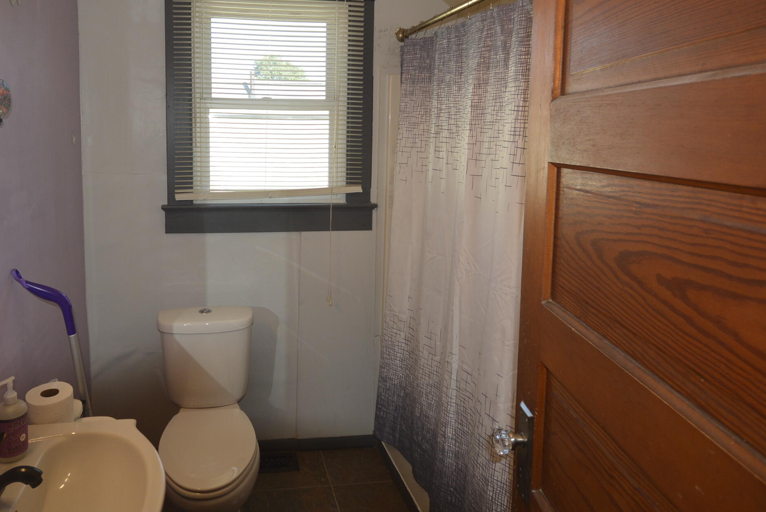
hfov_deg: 72.3
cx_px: 281
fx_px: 511
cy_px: 184
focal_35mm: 24
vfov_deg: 52.5
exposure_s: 1/125
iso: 320
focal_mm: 10
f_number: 4
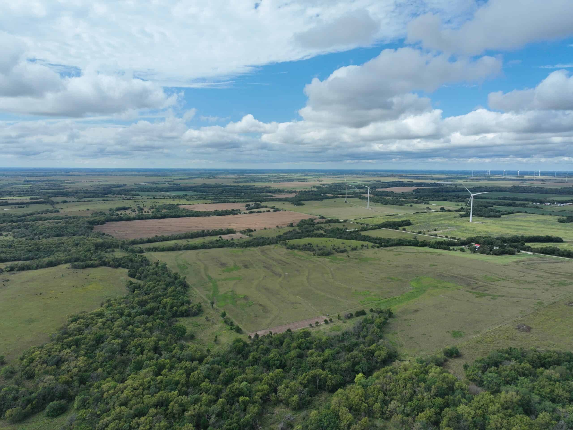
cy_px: 215
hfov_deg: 71.6
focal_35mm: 24
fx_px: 397
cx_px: 286
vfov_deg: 56.8
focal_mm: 12.29
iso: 200
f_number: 2.8
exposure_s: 1/2500
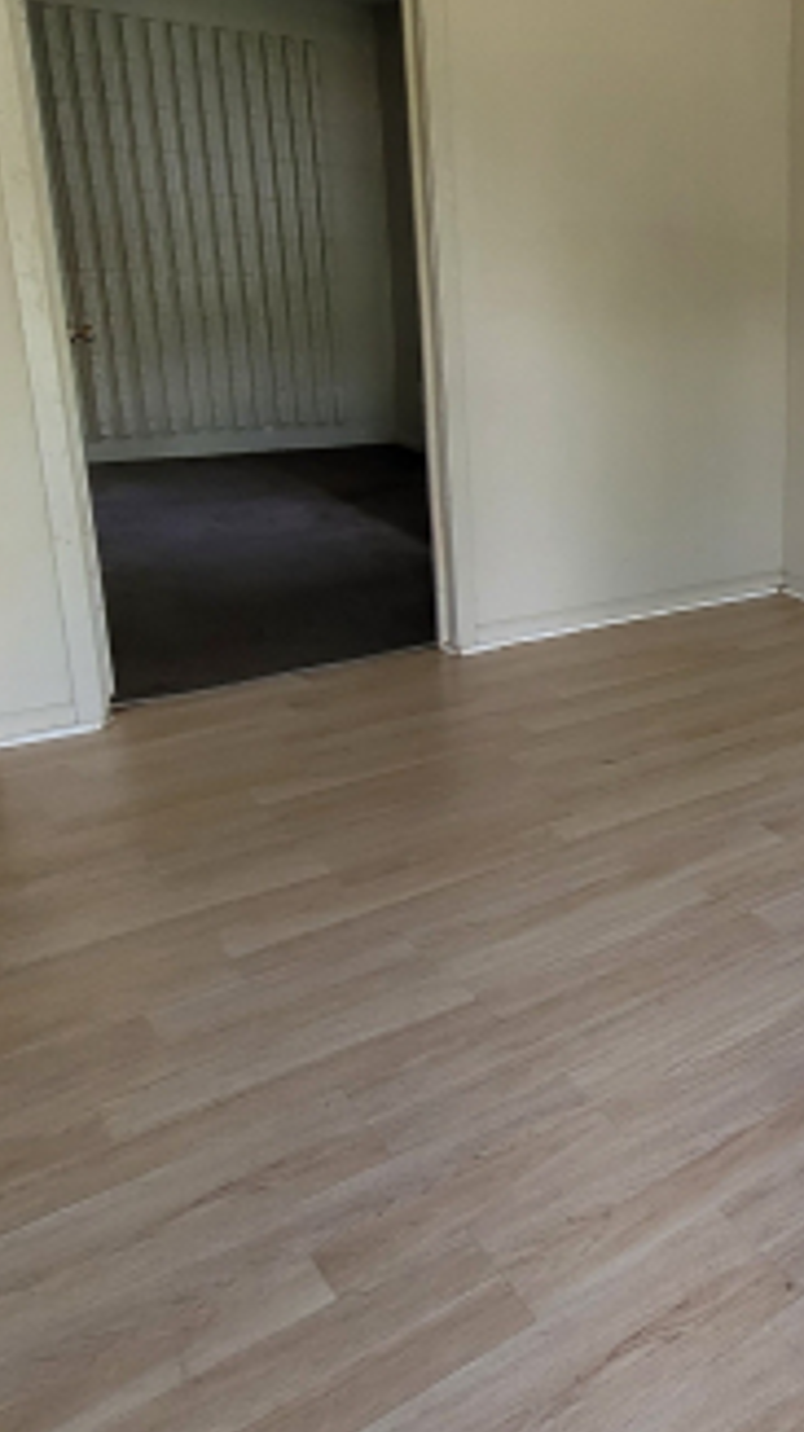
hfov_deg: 32.7
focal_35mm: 29
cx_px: 973
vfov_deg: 65.5
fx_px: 1101
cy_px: 571
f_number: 2.2
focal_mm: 2.2
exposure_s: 1/60
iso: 160
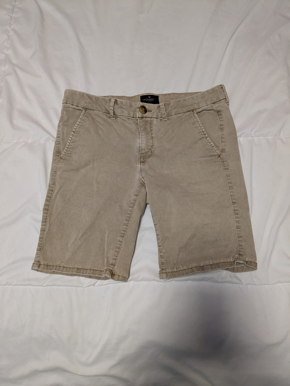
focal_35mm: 27
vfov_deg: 65.3
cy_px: 193
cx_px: 145
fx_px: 302
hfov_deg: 51.4
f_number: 1.73
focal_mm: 4.38
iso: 312
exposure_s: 1/40
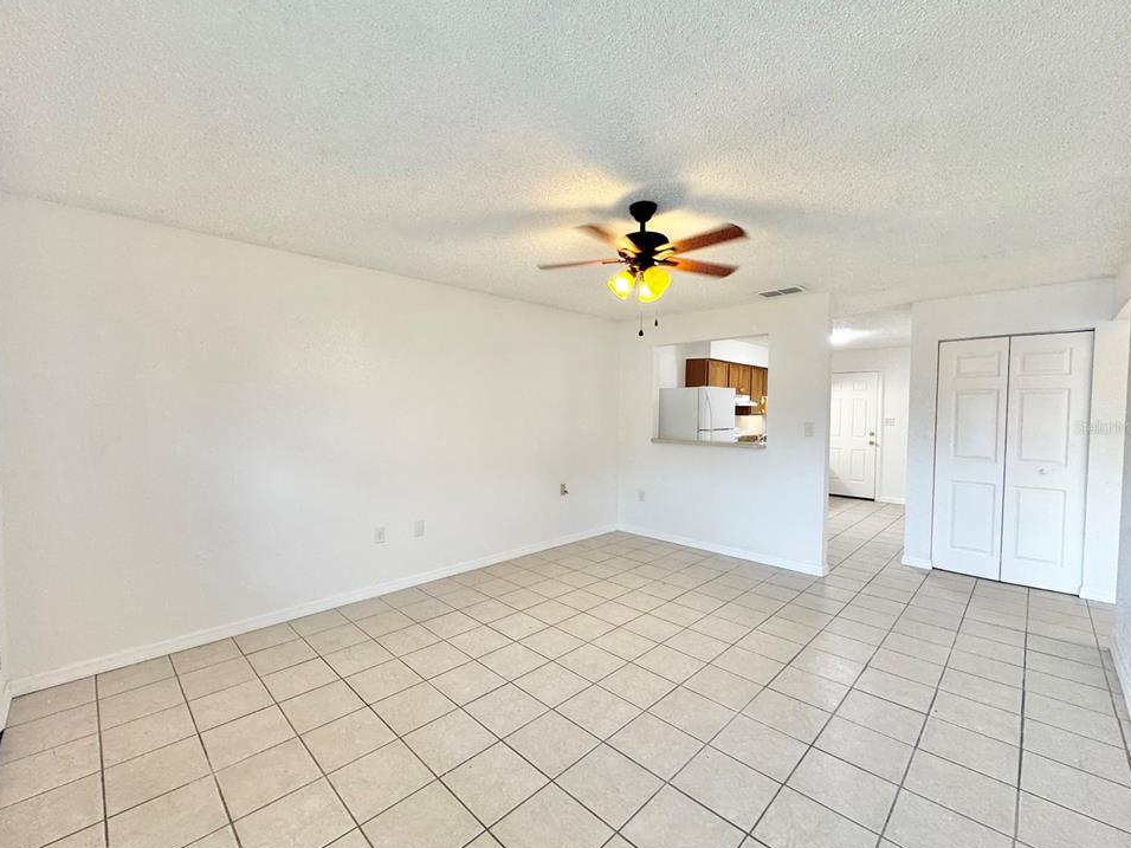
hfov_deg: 98.1
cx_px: 541
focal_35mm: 15
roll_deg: -0.6
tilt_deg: -2.0
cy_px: 427
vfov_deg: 81.7
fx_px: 490
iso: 160
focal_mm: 2.22
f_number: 2.2
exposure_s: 1/60
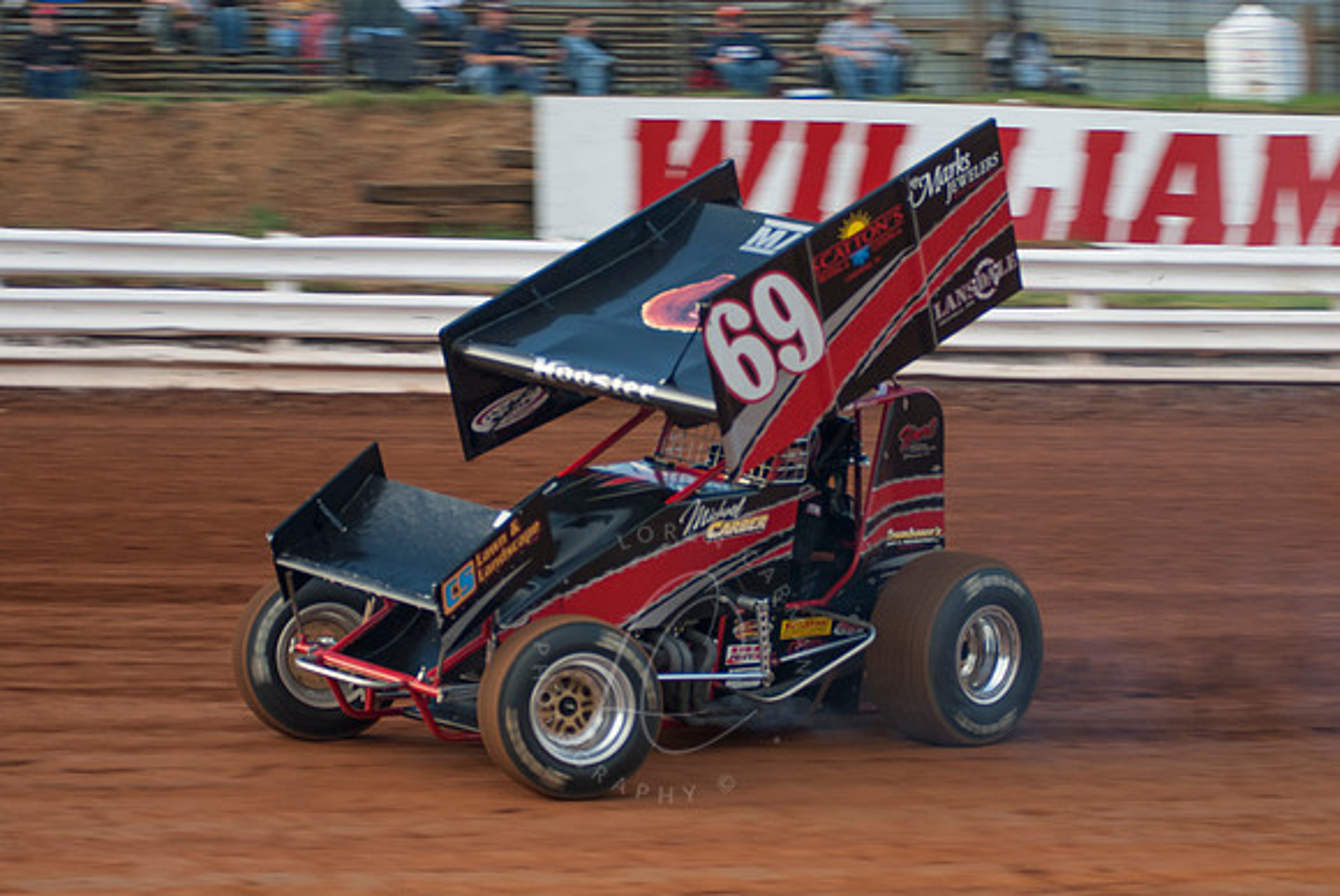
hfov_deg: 17.0
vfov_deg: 11.4
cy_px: 448
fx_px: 4471
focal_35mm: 120
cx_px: 670
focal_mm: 80
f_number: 2.8
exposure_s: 1/500
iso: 250
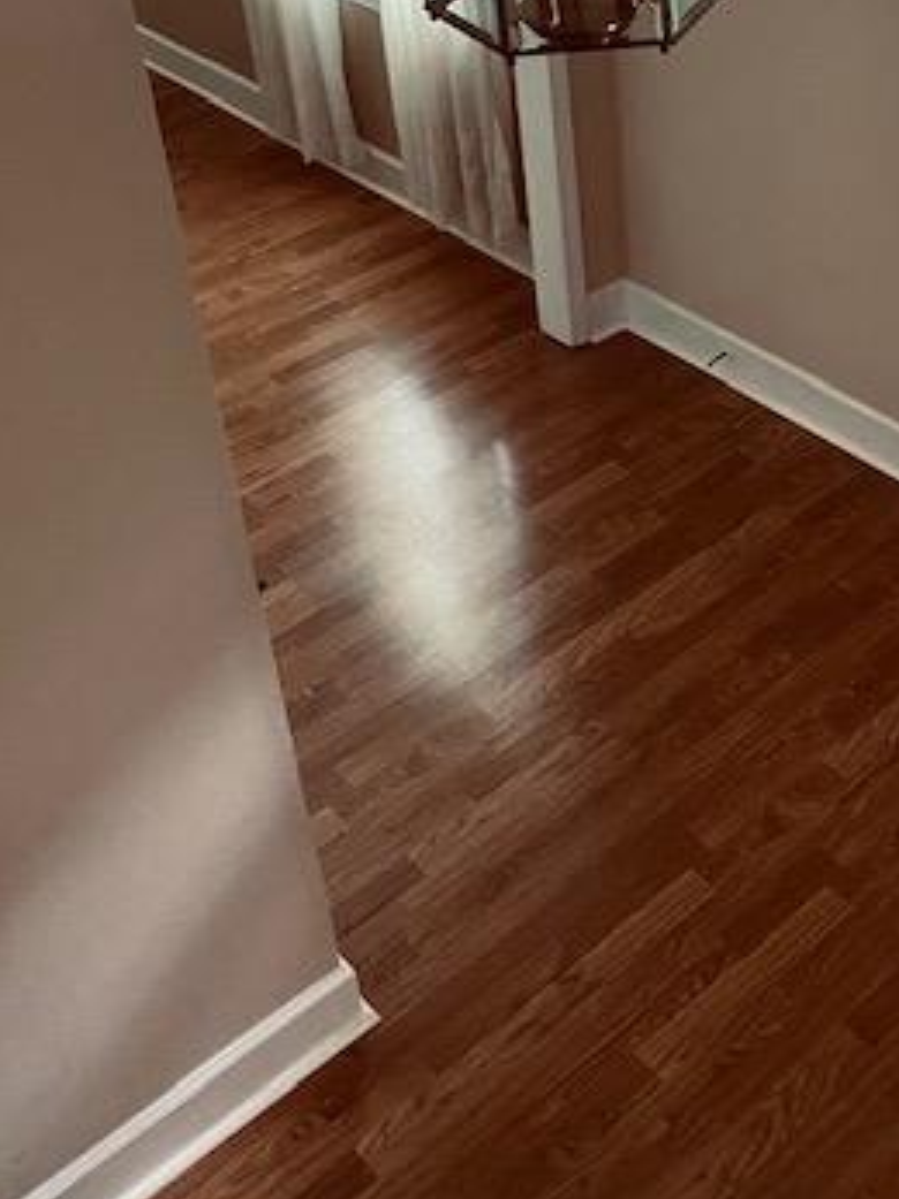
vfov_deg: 38.2
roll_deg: +2.6
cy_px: 238
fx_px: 1663
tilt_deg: -27.9
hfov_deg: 29.6
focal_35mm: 48
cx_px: 712
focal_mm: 4.25
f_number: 1.8
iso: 500
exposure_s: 1/30
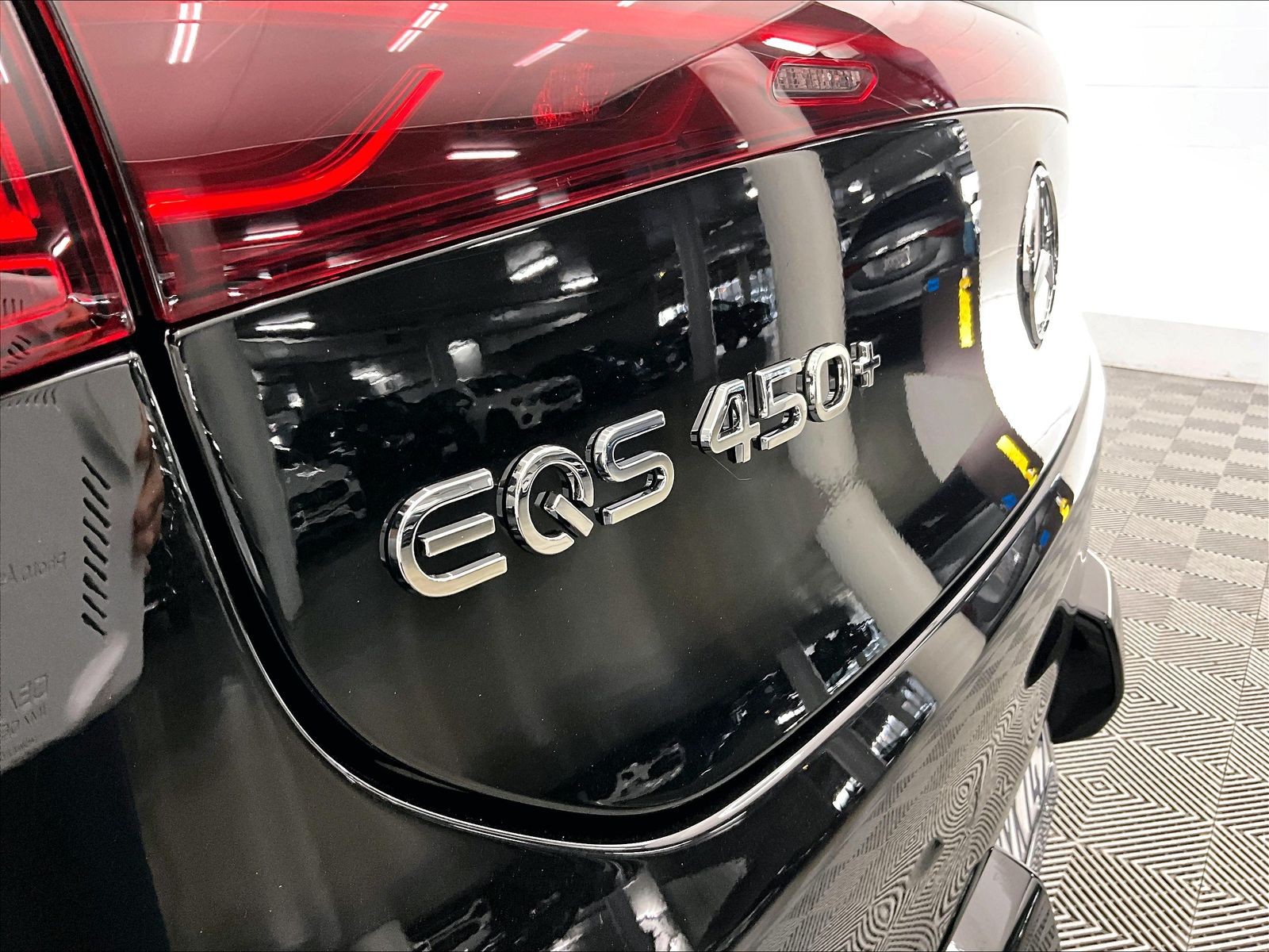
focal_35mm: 29
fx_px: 1063
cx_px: 634
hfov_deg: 61.7
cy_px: 476
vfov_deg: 48.2
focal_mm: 3
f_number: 1.8
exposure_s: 1/40
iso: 200
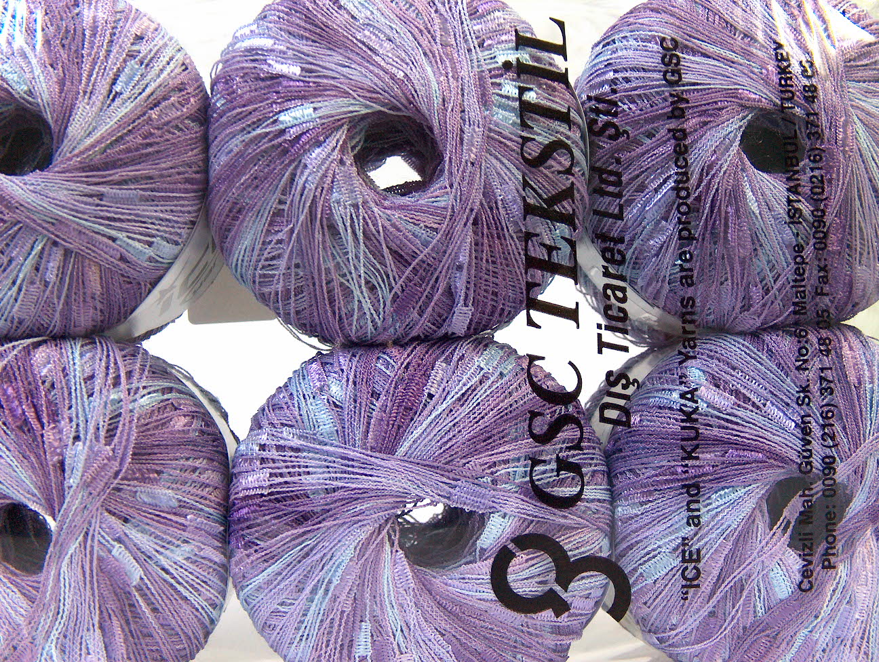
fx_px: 1119
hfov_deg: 42.9
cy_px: 331
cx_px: 440
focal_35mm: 44
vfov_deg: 33.0
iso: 200
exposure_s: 1/24.8
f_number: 2.8
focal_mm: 8.96
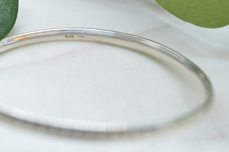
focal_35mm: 80
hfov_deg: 25.4
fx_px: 508
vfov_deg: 17.0
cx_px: 93
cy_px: 57
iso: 1000
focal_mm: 40
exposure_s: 1/100
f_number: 9
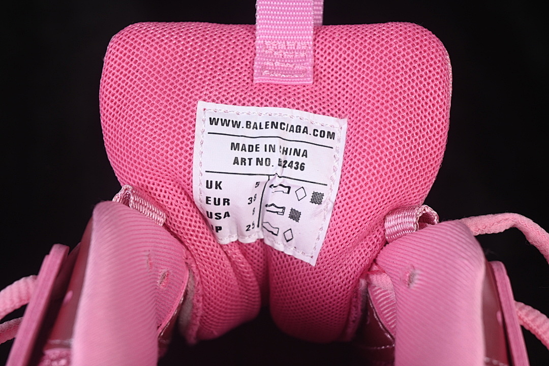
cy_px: 183
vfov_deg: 18.2
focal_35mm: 75
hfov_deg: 27.0
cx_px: 274
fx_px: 1144
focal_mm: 50
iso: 160
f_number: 7.1
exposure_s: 1/80
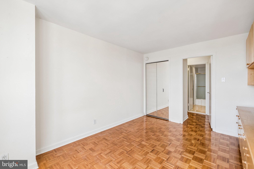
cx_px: 127
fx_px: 106
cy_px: 84
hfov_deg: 100.4
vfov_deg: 77.3
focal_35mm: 15
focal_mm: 10
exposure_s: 1/55
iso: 250
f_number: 8
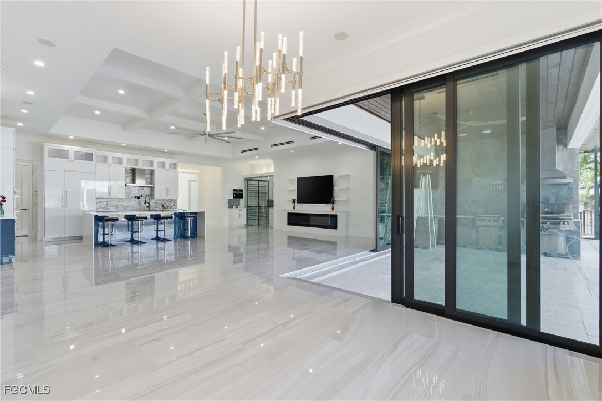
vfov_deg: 73.7
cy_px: 200
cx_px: 301
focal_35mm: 16
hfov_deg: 96.8
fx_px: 267
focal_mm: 16
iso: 400
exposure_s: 1/100
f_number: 9
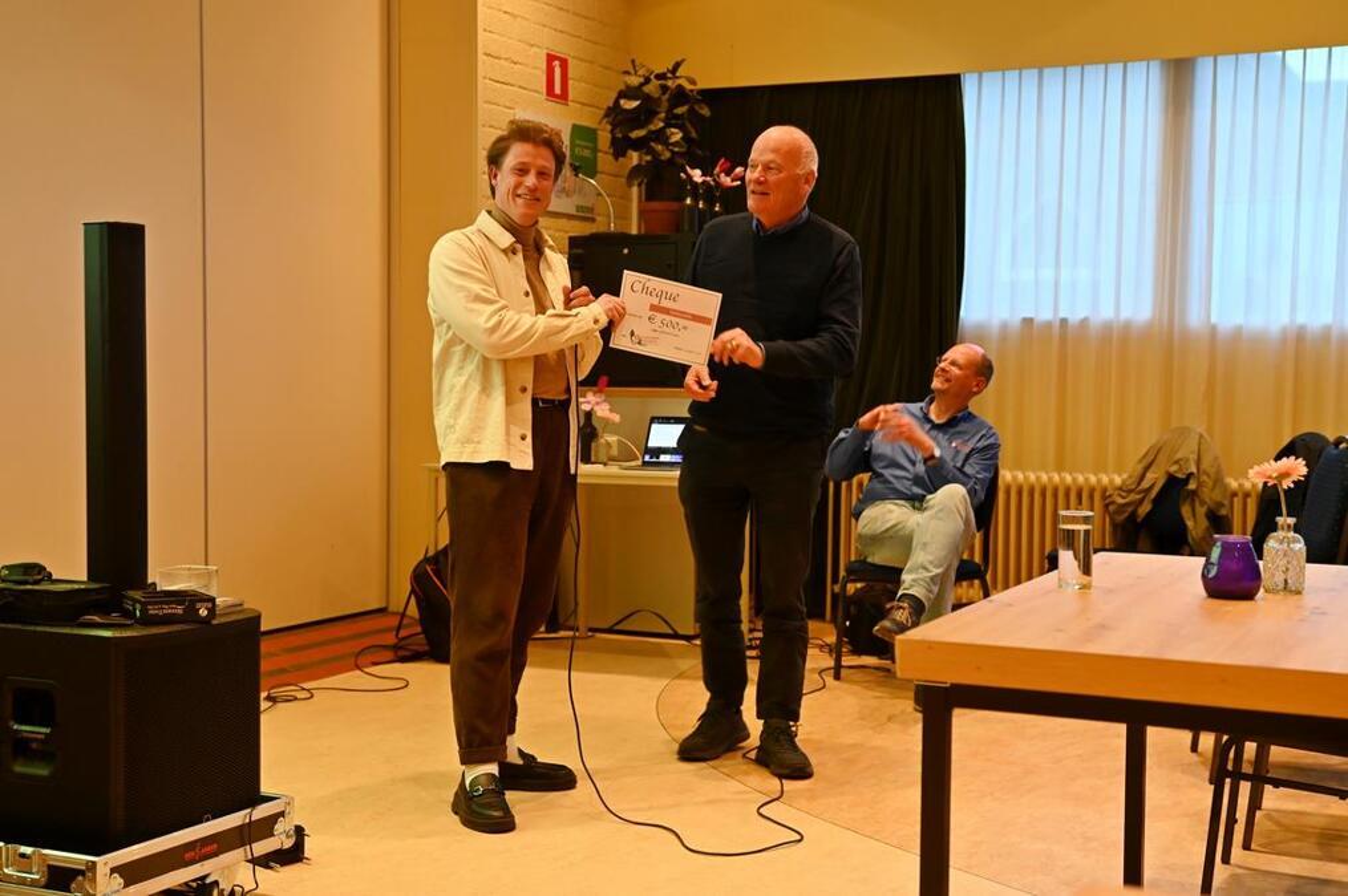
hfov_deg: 39.6
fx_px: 1871
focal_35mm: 50
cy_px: 448
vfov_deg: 26.9
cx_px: 674
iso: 1800
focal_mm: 50
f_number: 4
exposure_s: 1/60
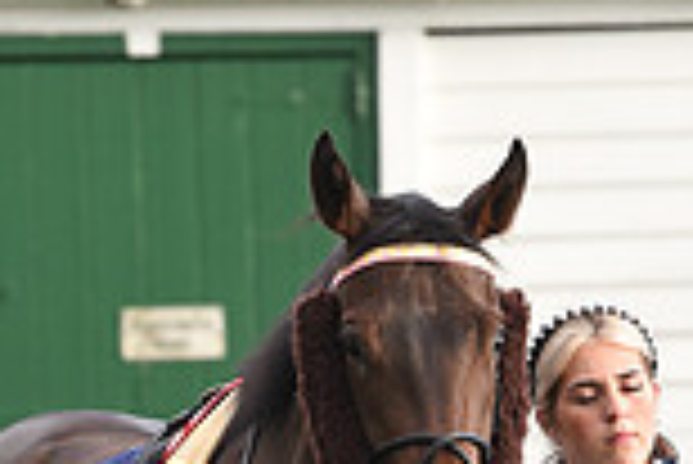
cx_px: 576
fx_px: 13449
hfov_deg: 3.0
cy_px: 804
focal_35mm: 698
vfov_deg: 2.0
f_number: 5.6
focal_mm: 185
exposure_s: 1/500
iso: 800
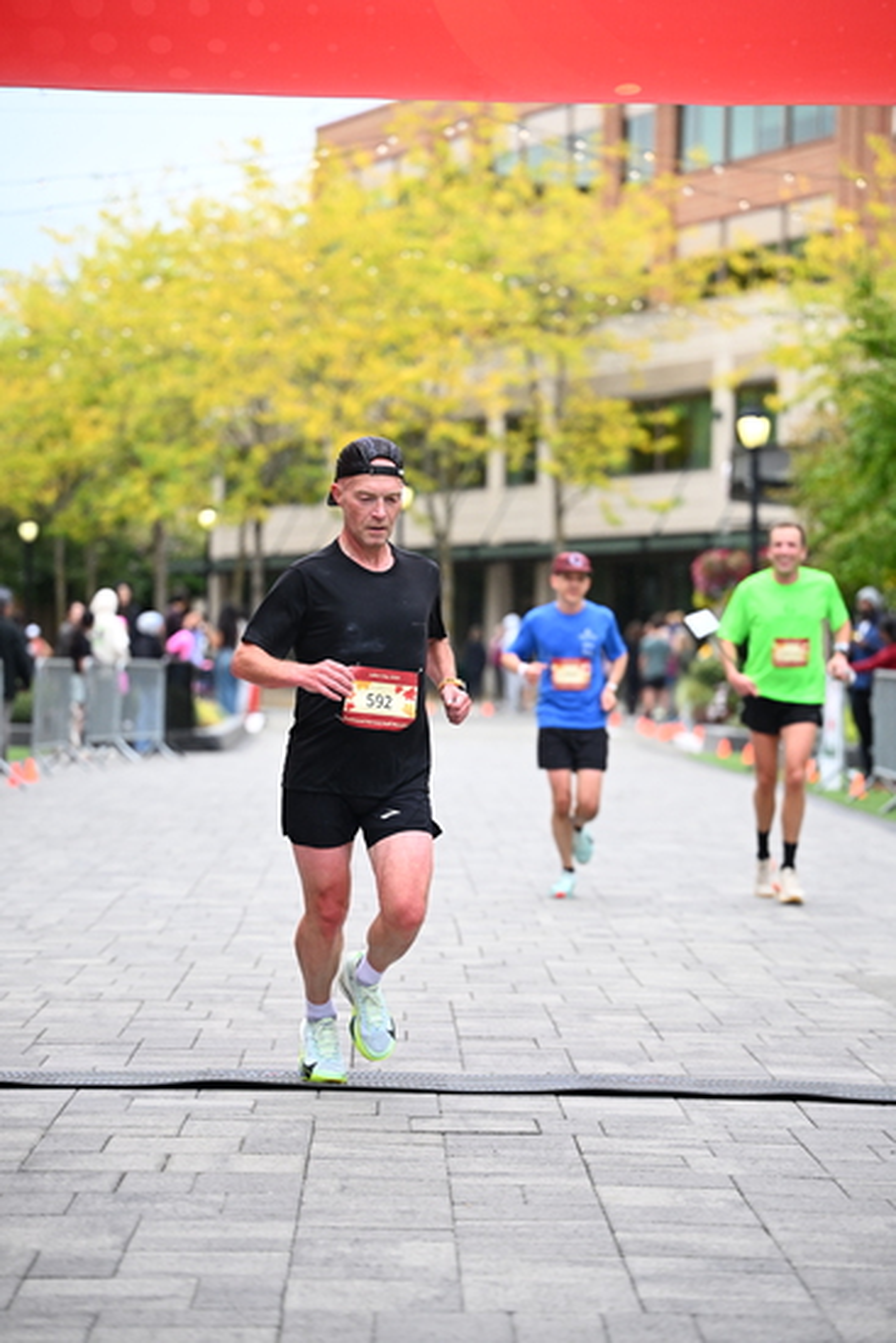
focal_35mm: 99
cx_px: 448
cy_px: 672
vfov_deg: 20.6
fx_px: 3693
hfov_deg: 13.8
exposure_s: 1/2000
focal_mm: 99
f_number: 2.8
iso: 1250
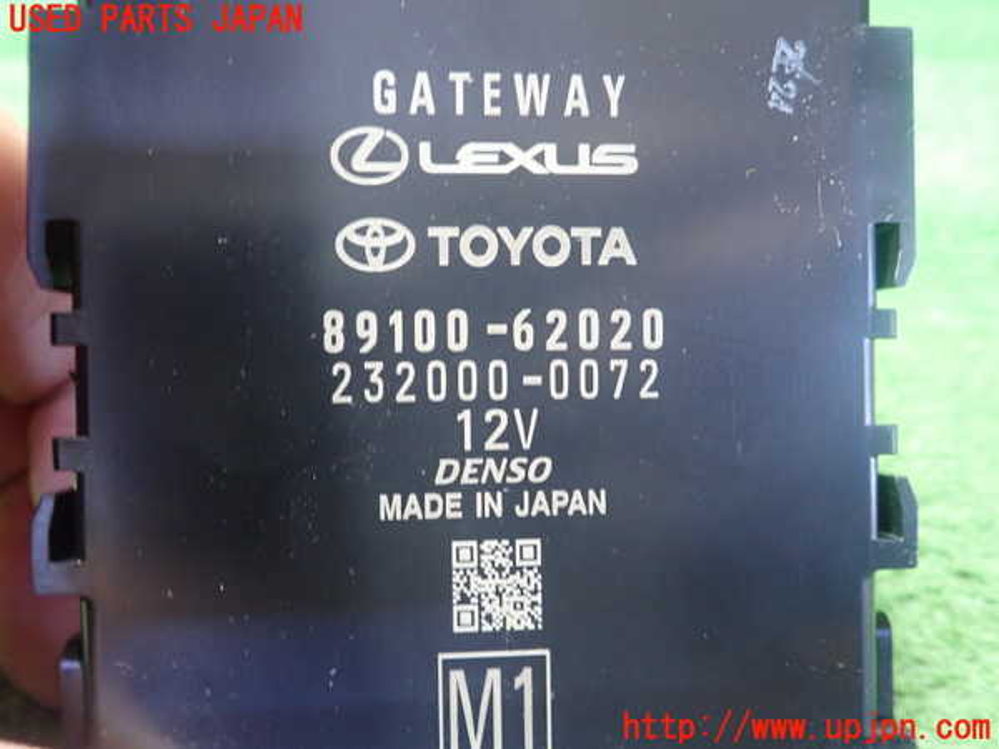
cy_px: 374
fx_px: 866
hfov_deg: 60.0
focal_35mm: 30
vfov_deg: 46.8
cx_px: 500
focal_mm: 5.5
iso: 800
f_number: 2.3
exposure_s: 1/30
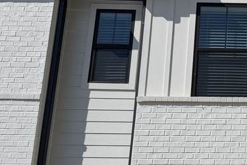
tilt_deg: +15.6
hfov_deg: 21.6
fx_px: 577
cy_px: 121
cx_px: 330
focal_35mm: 84
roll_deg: +0.6
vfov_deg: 16.2
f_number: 1.78
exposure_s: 1/14286
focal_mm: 6.76
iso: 80
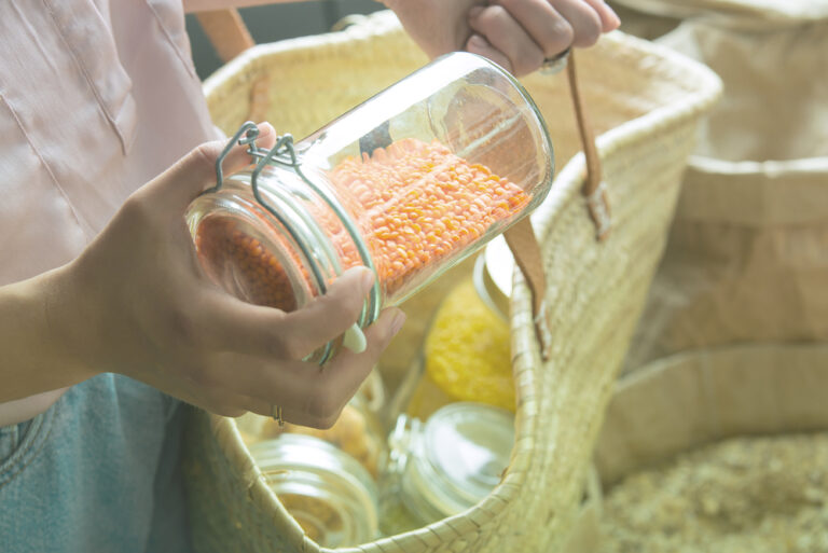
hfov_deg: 28.8
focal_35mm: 70
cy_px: 276
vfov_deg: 19.5
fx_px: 1611
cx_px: 414
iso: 200
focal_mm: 70
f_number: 7.1
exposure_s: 1/160
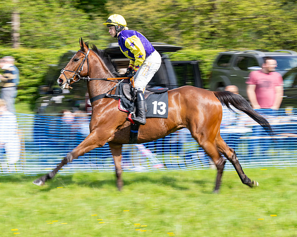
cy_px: 104
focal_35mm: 134
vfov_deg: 11.5
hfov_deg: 14.4
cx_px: 125
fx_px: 1174
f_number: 8
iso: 100
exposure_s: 1/100
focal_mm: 98
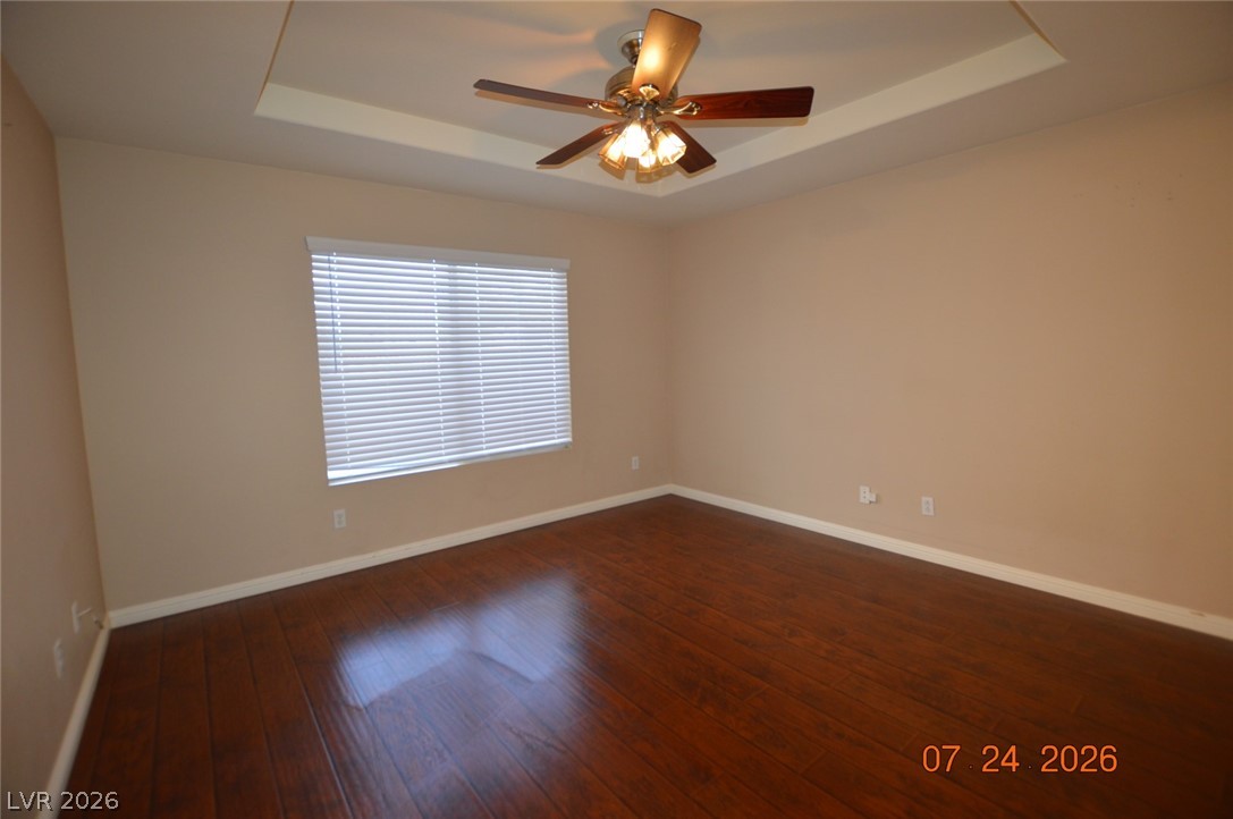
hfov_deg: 100.5
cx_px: 616
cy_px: 410
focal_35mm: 15
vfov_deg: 77.2
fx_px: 513
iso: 400
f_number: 3.5
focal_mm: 10
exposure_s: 1/60
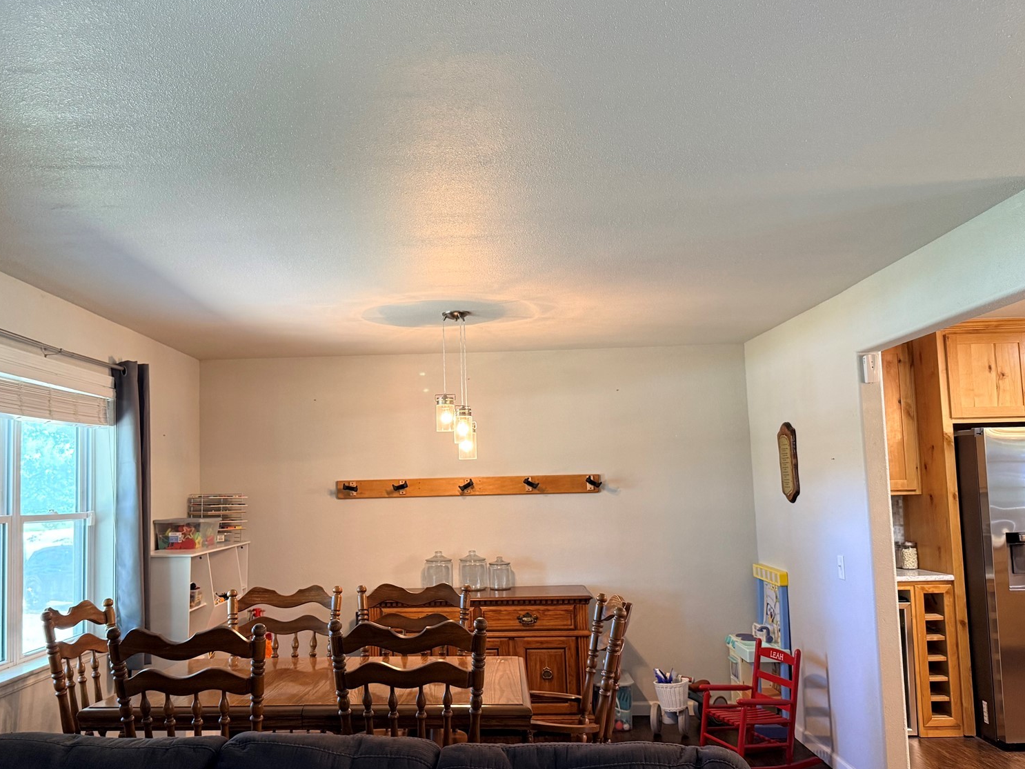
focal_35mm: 31
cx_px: 444
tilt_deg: +5.7
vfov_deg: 45.4
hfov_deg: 58.1
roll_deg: +1.5
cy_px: 409
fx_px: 918
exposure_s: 1/60
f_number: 1.78
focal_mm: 6.76
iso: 250
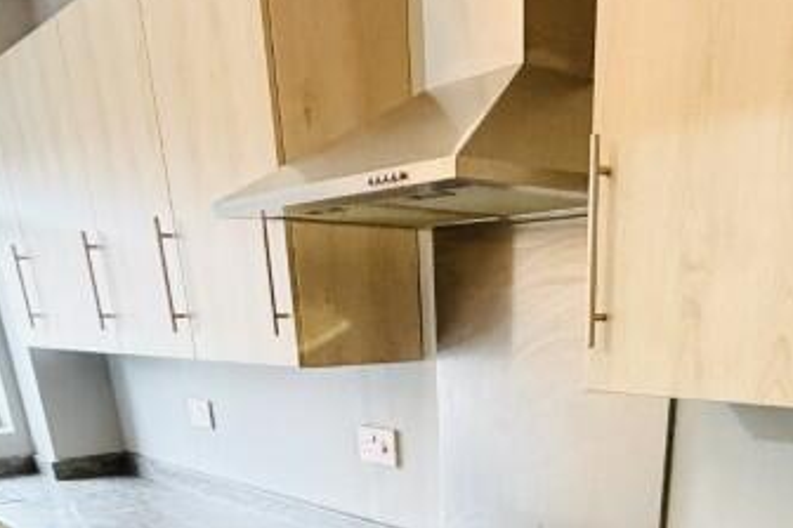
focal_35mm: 37
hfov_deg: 51.3
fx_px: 815
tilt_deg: -26.2
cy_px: 700
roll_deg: +0.3
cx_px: 499
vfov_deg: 28.8
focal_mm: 2.22
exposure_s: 1/50
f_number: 2.2
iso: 800
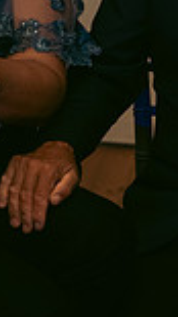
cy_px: -1
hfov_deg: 5.6
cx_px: -119
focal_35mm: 215
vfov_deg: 10.0
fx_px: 1807
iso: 800
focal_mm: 55
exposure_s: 1/160
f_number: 3.5
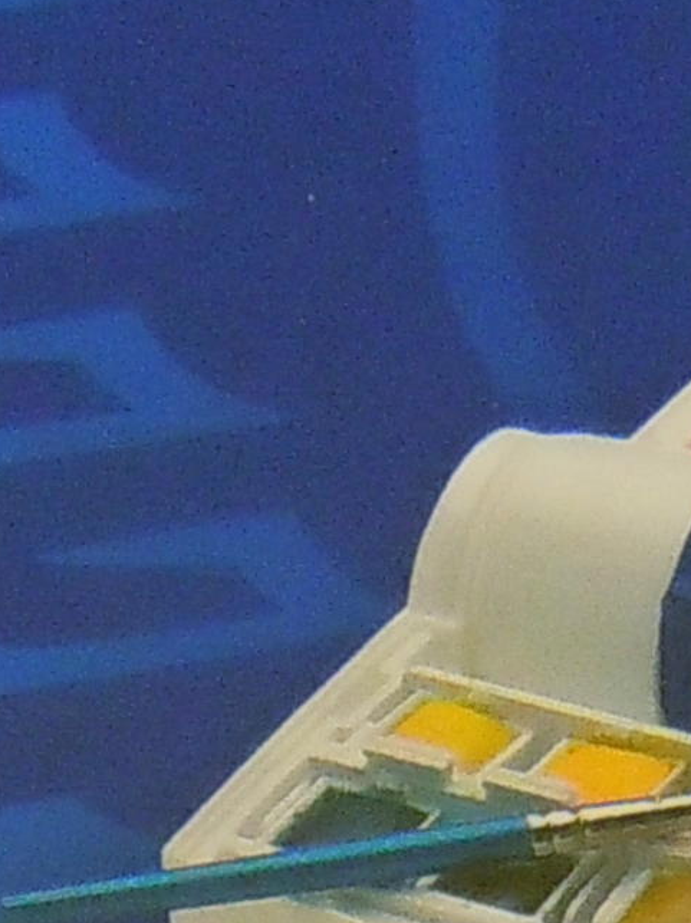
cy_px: 1615
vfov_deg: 9.4
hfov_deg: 7.3
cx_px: 91
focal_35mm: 202
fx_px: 5380
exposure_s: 1/60
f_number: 3.5
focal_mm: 5.4
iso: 800
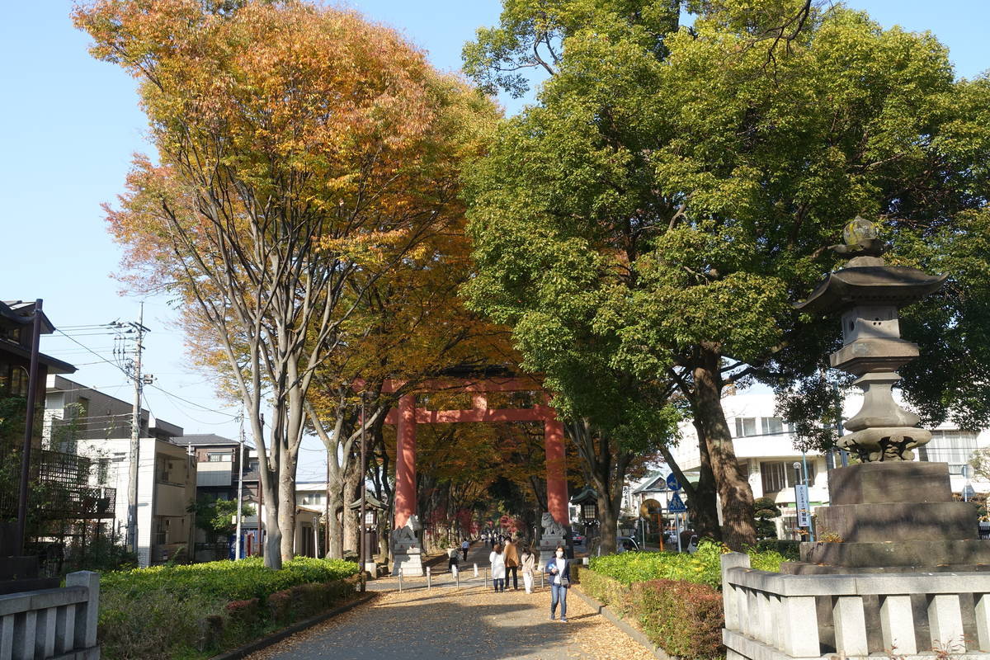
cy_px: 330
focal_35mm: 34
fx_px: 935
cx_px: 495
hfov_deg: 55.8
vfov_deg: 38.9
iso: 125
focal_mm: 12.35
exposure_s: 1/200
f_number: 5.6
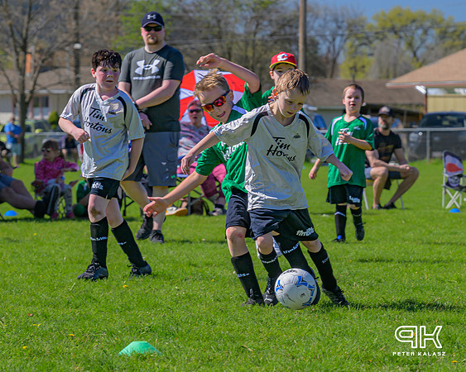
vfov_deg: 7.0
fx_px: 3062
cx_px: 306
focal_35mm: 222
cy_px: 204
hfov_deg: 8.7
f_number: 6.3
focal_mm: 120
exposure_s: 1/500
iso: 280
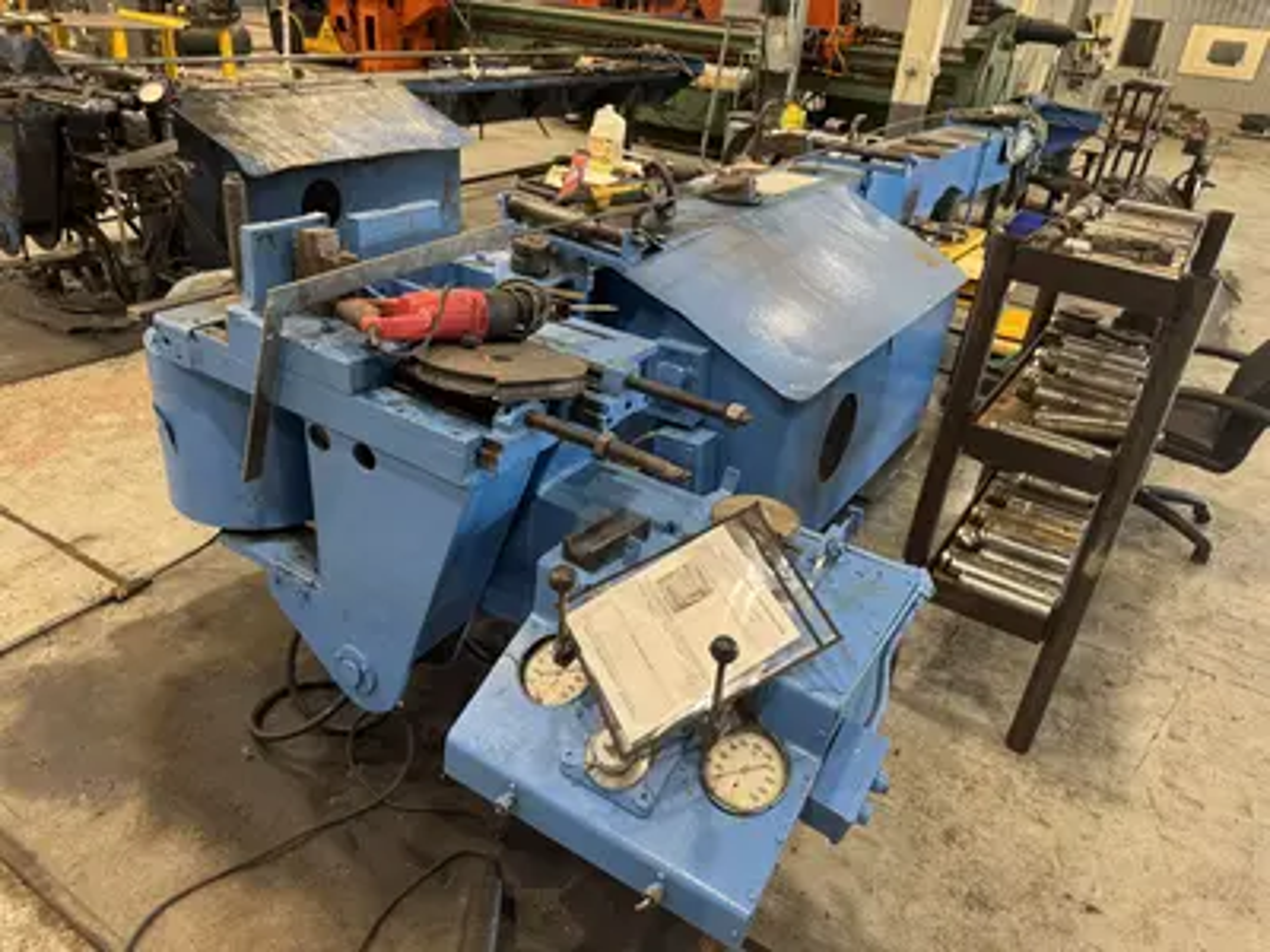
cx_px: 635
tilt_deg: -28.7
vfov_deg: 56.8
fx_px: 881
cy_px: 476
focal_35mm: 24
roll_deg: -5.7
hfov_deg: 71.6
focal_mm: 6.76
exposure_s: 1/60
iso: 200
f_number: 1.78
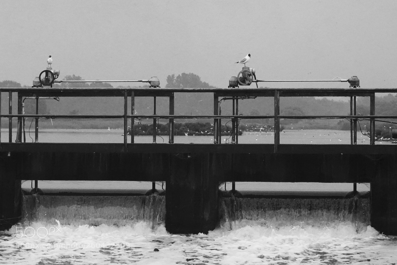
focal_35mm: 52
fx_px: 574
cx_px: 198
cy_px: 132
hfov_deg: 38.2
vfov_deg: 26.0
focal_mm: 52
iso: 6400
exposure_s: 1/160
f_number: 4
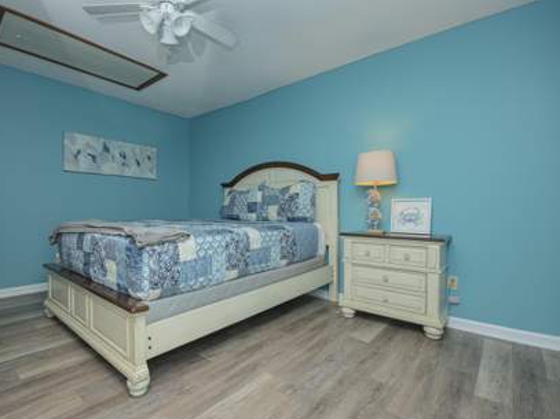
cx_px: 237
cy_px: 218
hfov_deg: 90.3
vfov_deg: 74.7
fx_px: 275
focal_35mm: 17
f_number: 9
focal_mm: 10
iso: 400
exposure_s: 1/25
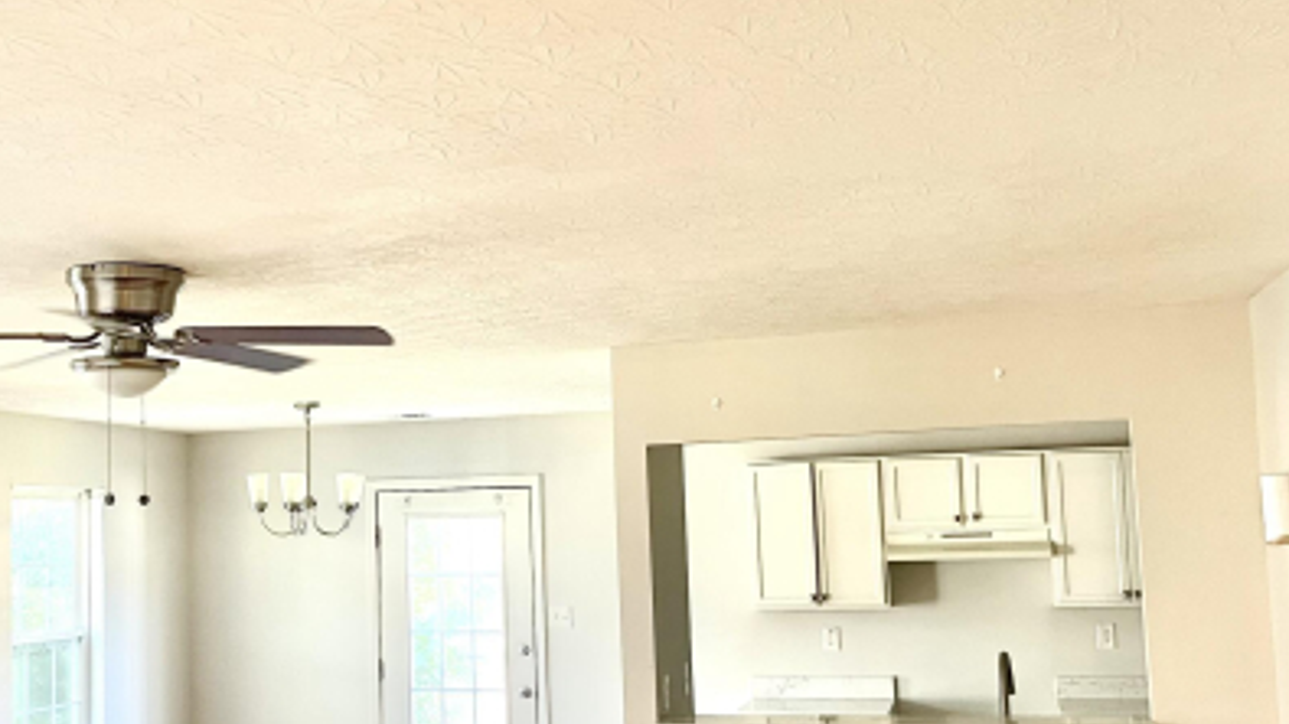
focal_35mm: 46
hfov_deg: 43.9
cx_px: 423
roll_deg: +1.2
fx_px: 1572
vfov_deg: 26.0
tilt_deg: +5.3
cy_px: 378
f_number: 1.6
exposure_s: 1/60
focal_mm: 5.1
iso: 160
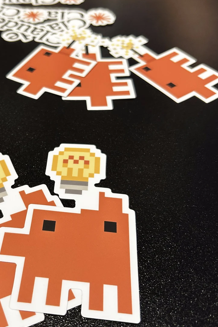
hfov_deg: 32.6
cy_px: 167
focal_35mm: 40
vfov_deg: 48.5
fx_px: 363
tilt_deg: -44.7
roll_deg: +0.3
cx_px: 48
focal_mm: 5.7
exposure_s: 1/73
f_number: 1.5
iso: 125
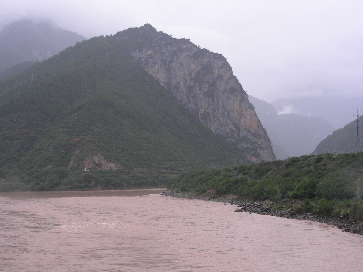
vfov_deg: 23.3
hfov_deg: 30.7
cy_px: 136
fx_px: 661
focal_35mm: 63
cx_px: 182
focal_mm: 10.5
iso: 50
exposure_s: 1/190
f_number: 4
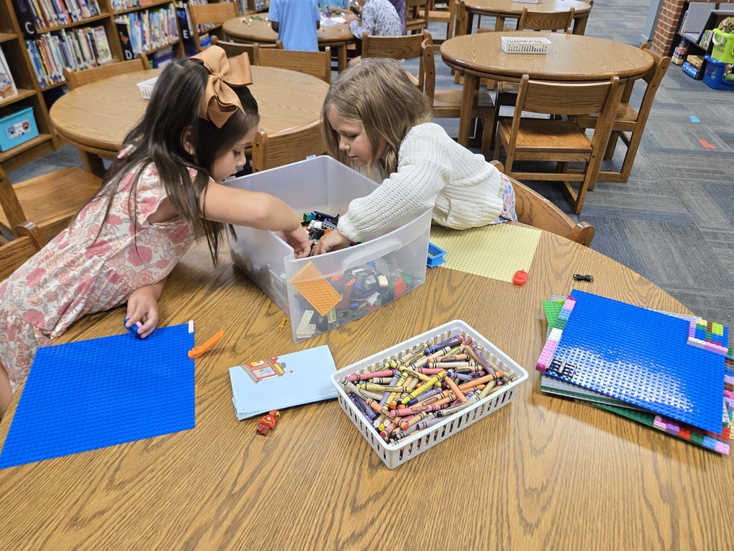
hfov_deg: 71.6
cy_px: 277
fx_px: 509
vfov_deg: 56.8
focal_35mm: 24
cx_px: 373
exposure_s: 1/120
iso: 250
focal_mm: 5.4
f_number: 1.8
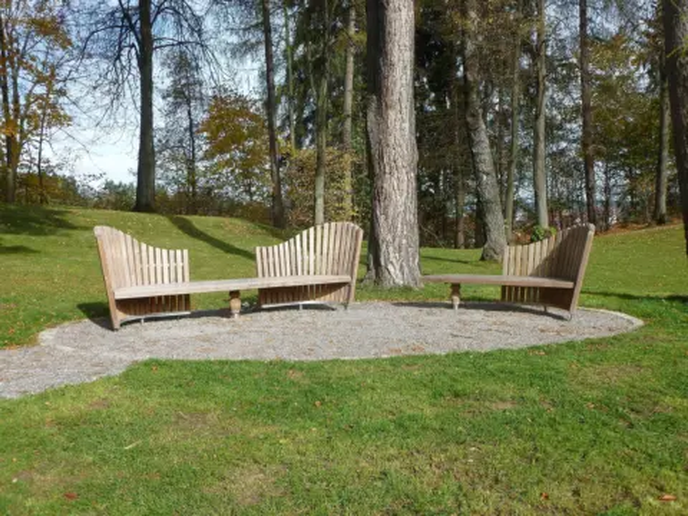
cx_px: 344
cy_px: 258
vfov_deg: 44.2
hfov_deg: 56.8
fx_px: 636
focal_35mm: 32
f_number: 3.5
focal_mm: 5.7
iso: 100
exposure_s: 1/500
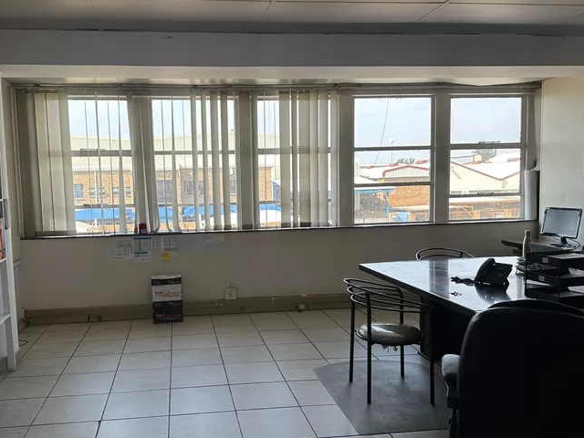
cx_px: 232
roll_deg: +1.4
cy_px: 224
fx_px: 506
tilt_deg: -5.1
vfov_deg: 46.8
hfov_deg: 59.4
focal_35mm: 30
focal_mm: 6.86
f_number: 1.78
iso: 80
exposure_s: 1/448
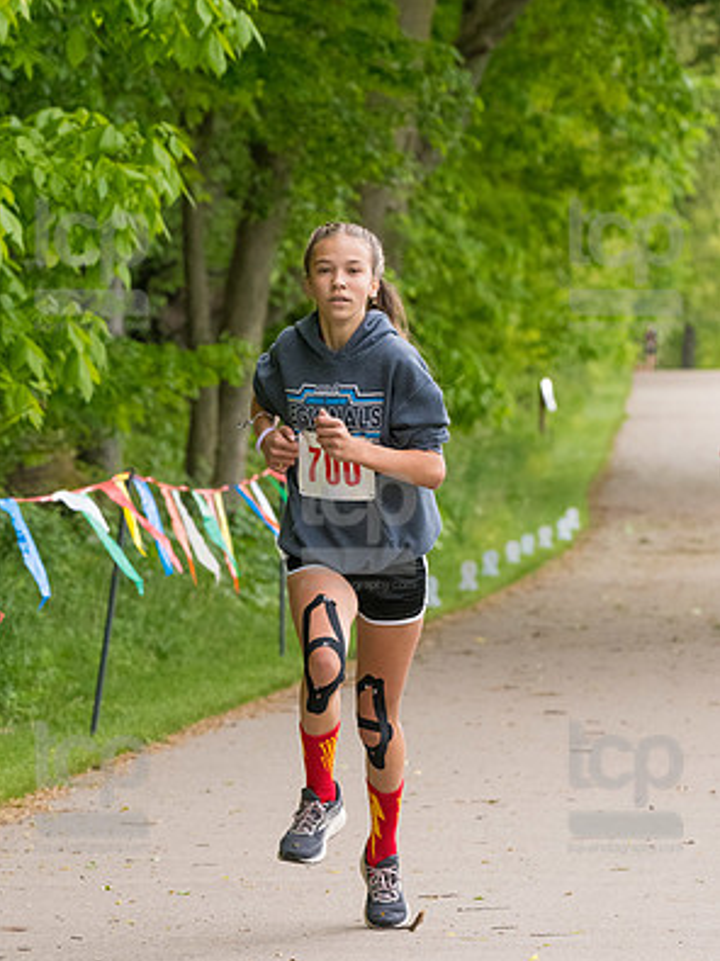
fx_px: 6132
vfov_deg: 9.0
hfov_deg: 6.7
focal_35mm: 221
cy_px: 523
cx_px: 359
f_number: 5.6
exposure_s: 1/1250
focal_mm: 135
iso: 2500
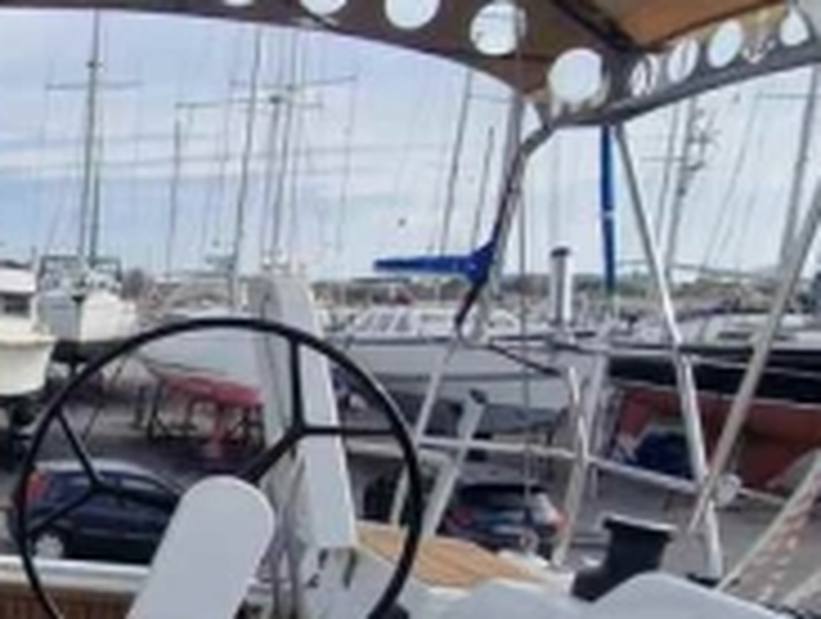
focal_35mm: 39
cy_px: 491
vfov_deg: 35.8
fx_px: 927
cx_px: -162
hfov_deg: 36.8
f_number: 2.2
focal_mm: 2.2
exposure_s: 1/1816
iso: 50
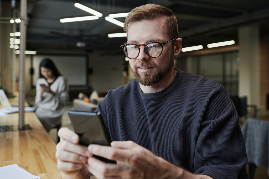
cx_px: 134
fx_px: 261
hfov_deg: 54.4
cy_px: 90
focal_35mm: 35
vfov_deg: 37.8
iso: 800
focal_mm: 35
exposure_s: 1/200
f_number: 3.2
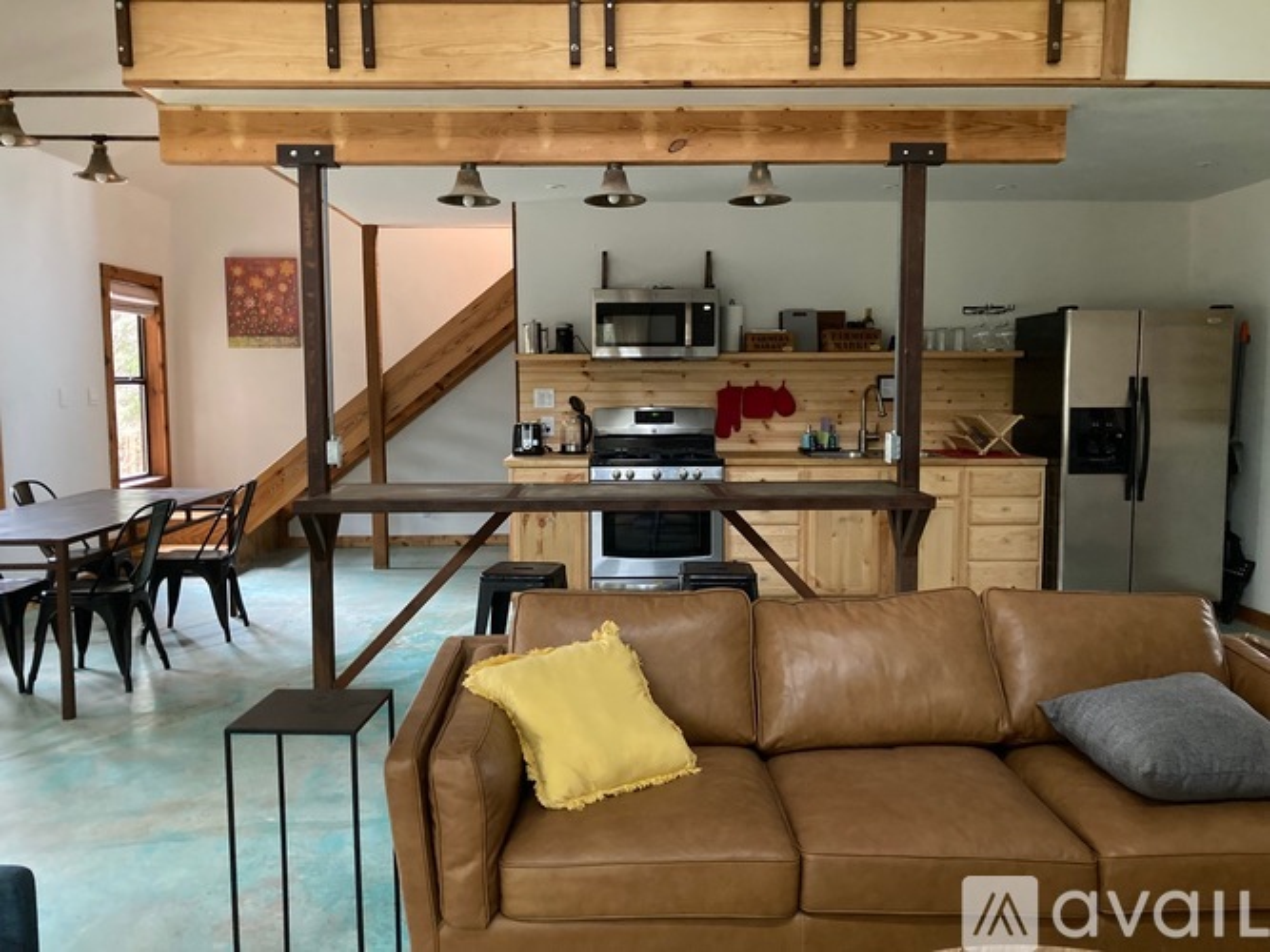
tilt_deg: -4.7
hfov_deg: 63.5
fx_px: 1027
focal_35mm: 28
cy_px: 476
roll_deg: -0.4
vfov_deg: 49.7
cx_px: 635
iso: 500
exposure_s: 1/30
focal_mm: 3.99
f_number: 1.8
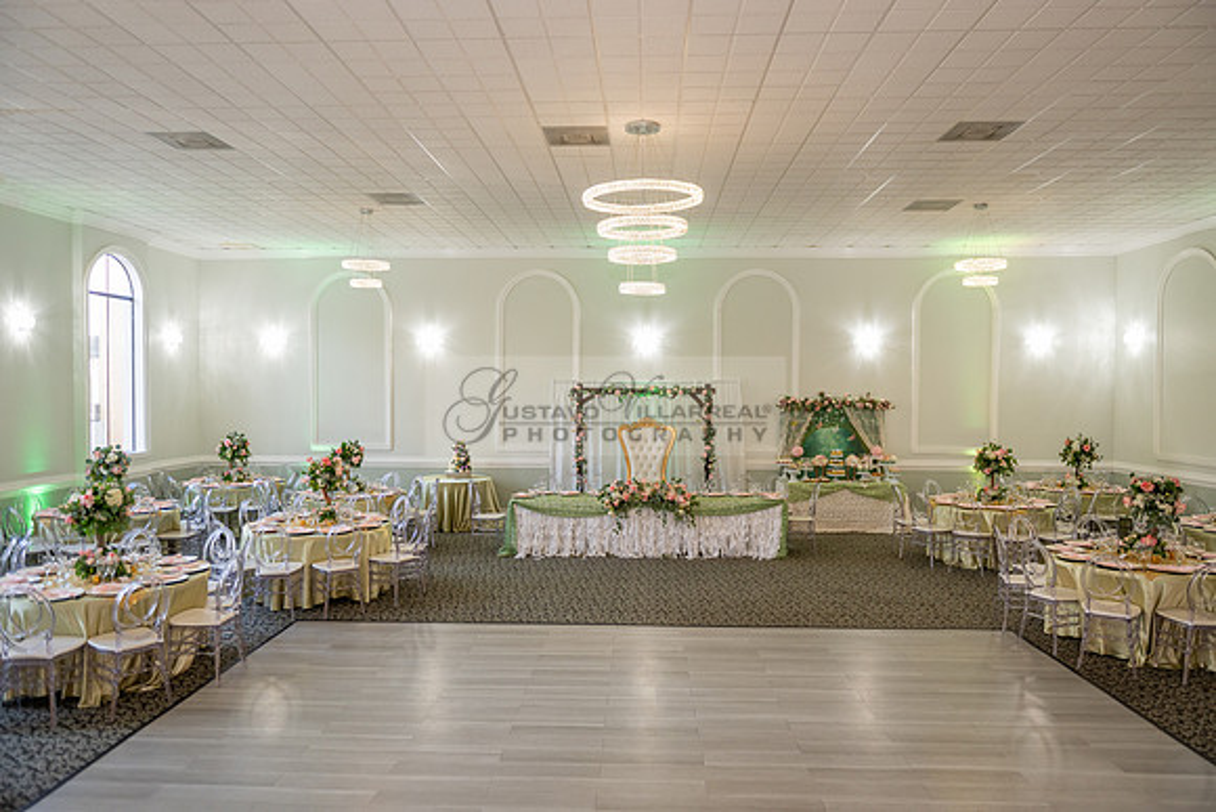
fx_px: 811
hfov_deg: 73.7
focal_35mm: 24
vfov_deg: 53.2
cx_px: 608
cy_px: 406
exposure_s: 1/100
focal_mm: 24
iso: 640
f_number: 2.8
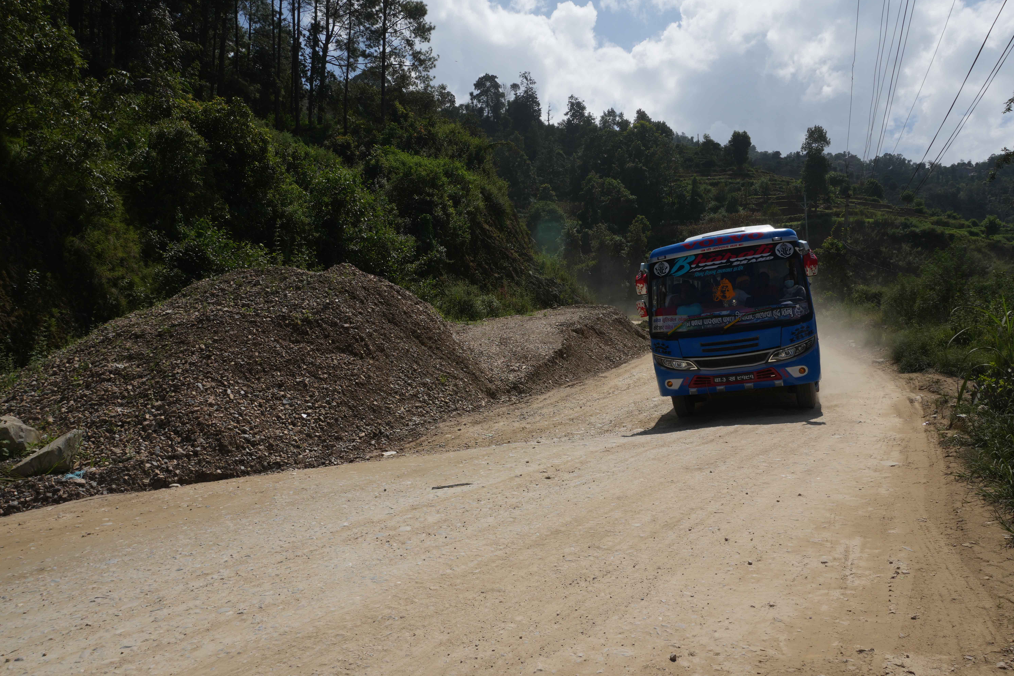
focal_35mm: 27
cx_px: 527
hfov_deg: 68.3
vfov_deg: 48.7
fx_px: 747
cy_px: 349
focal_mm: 17
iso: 100
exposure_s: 1/160
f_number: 16
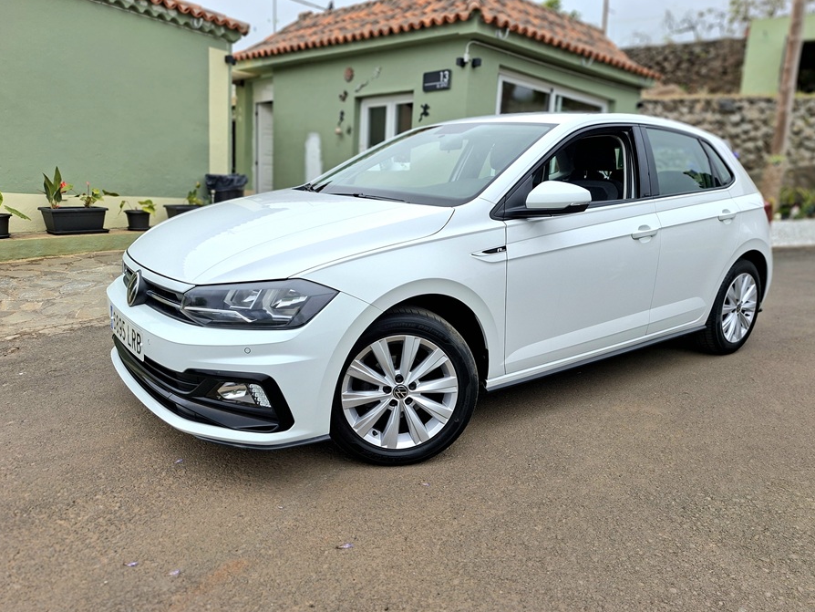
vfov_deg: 56.8
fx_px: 565
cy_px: 311
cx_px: 418
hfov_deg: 71.6
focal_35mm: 24
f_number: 1.8
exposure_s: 1/2000
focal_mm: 5.54
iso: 50
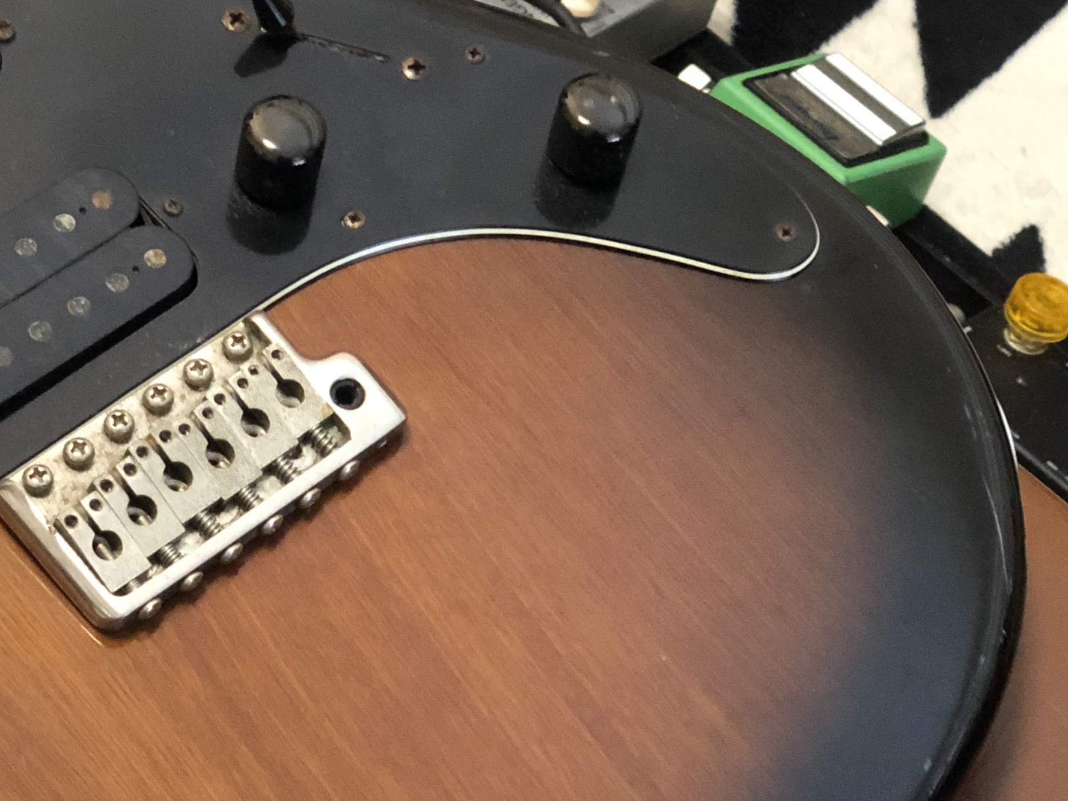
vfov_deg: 12.6
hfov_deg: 16.4
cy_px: 438
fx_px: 3641
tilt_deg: -55.9
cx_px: 54
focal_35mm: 118
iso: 160
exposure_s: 1/8
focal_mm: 6
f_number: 2.4
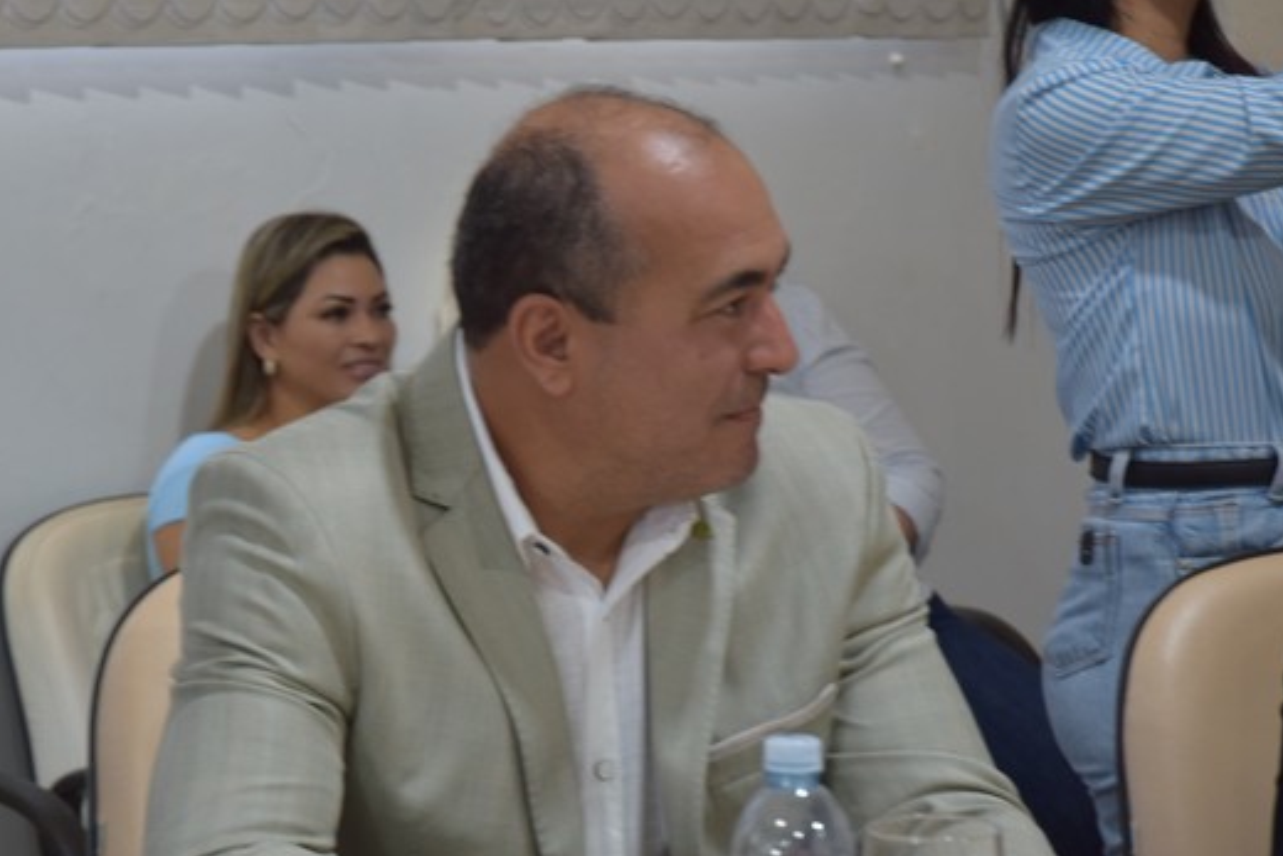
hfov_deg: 17.2
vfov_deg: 11.5
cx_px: 439
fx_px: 4232
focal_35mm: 119
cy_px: 609
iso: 500
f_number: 4.5
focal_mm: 55
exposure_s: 1/60
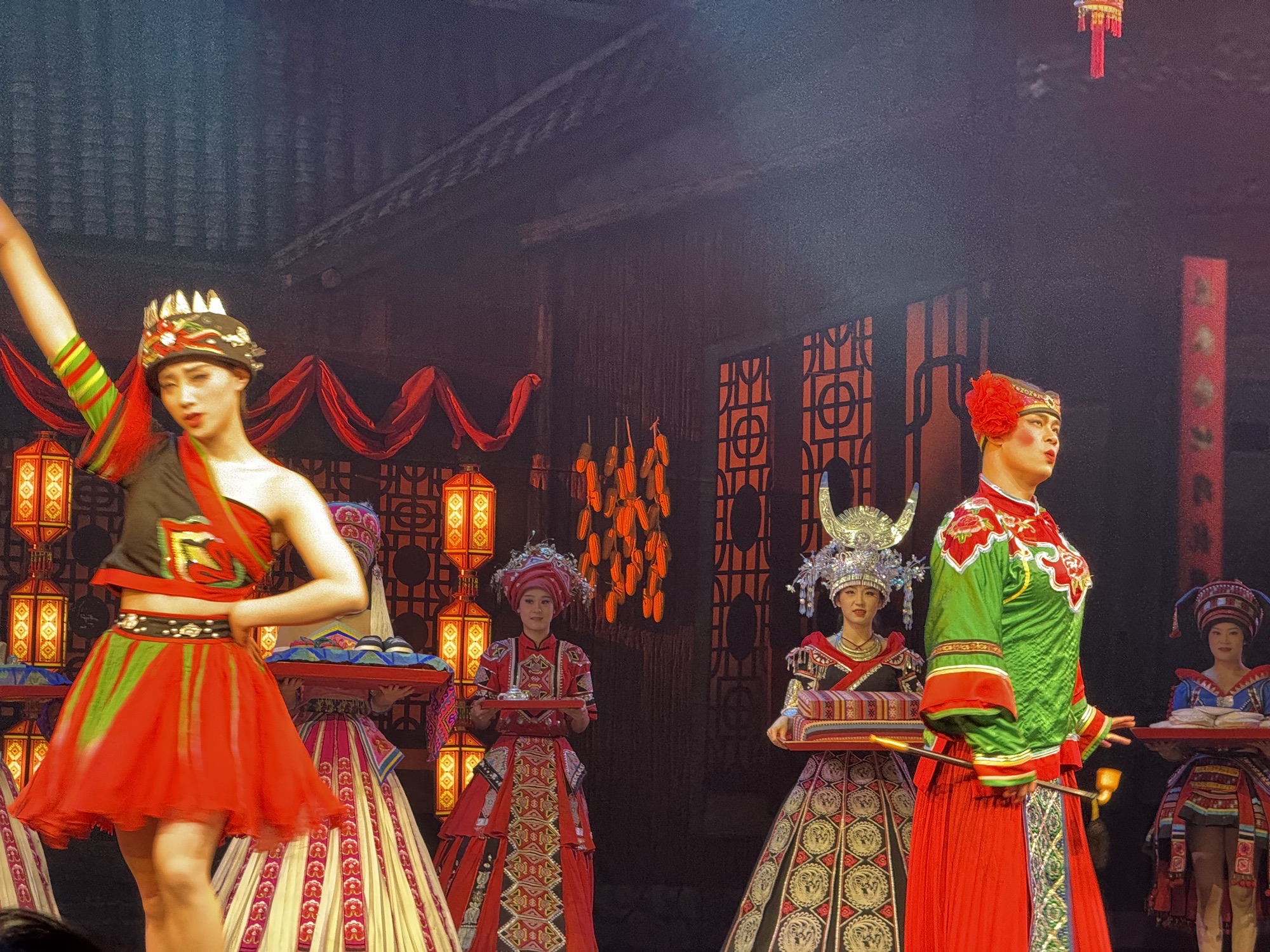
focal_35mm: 120
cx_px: 635
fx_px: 4403
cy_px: 476
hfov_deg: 16.4
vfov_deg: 12.3
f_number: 2.8
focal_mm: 15.66
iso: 640
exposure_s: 1/60
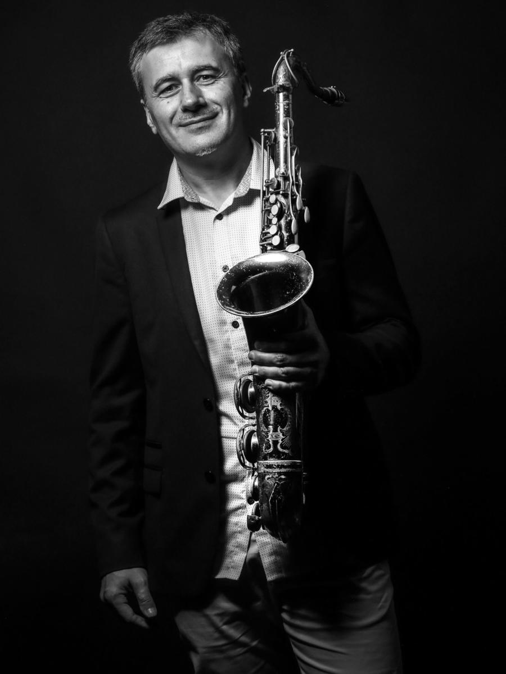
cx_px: 253
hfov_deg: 18.4
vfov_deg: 24.4
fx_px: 1559
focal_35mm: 80
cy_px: 337
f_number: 7.1
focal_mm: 40
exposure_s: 1/200
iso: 800
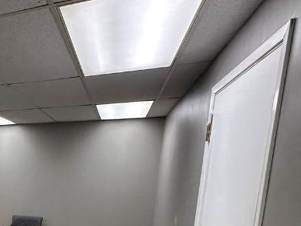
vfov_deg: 35.5
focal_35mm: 37
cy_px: 218
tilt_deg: -8.8
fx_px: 322
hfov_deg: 39.6
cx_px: -40
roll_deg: -0.6
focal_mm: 2.22
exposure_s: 1/120
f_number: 2.2
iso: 200
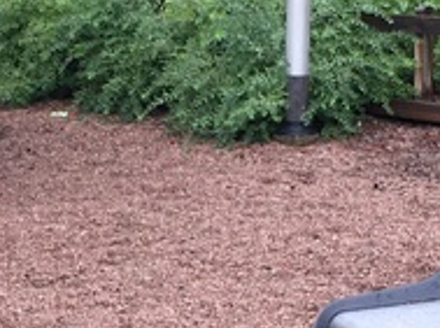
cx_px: 208
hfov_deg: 12.1
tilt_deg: -9.6
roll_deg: -0.3
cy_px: 261
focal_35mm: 164
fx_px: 2081
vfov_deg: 9.0
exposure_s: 1/100
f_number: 2.2
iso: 40
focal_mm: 4.15
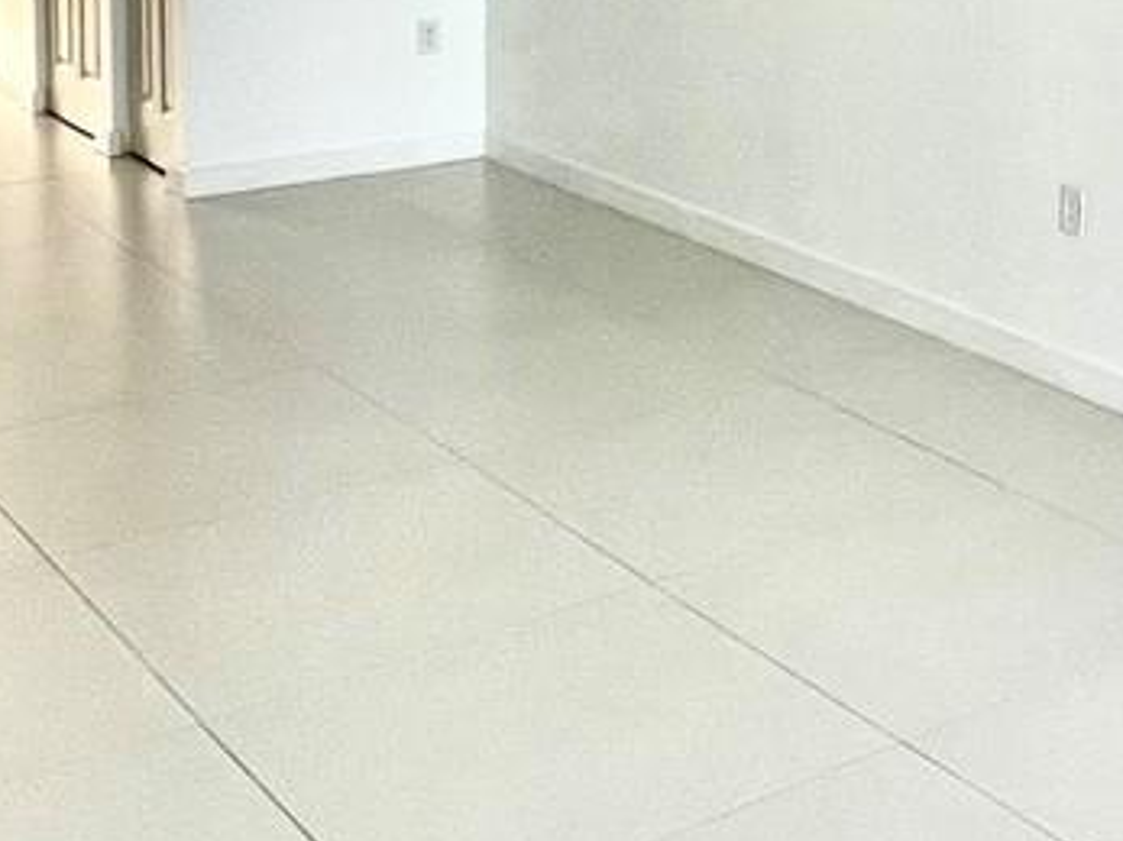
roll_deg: -2.0
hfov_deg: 28.9
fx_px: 1946
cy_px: -100
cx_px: 1256
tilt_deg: -6.0
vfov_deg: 22.9
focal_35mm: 60
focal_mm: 1.57
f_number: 1.8
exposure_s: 1/99
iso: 64
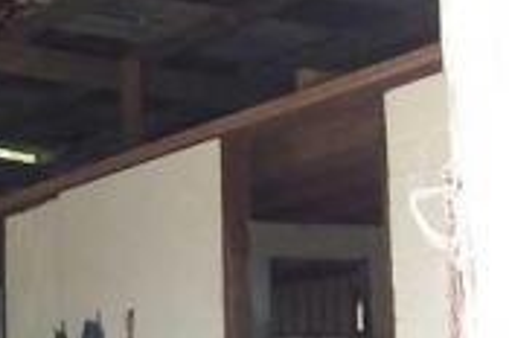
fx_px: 1863
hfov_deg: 15.3
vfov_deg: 10.3
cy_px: 232
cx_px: -13
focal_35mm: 132
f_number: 2.8
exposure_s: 1/30
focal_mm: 6.3
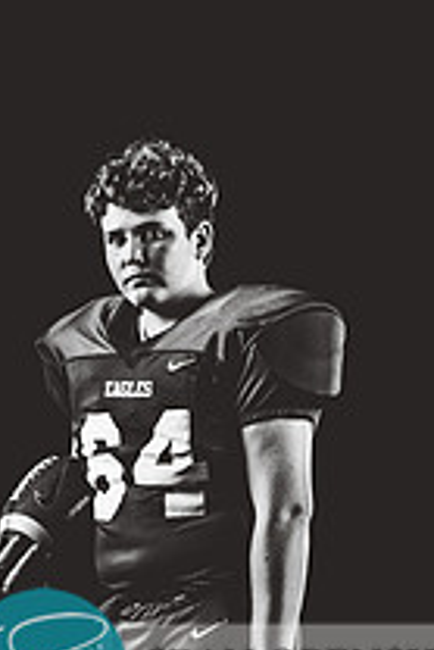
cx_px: 231
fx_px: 3394
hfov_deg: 7.3
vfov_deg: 10.8
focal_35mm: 188
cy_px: 644
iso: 200
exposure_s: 1/160
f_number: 4
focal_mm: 87
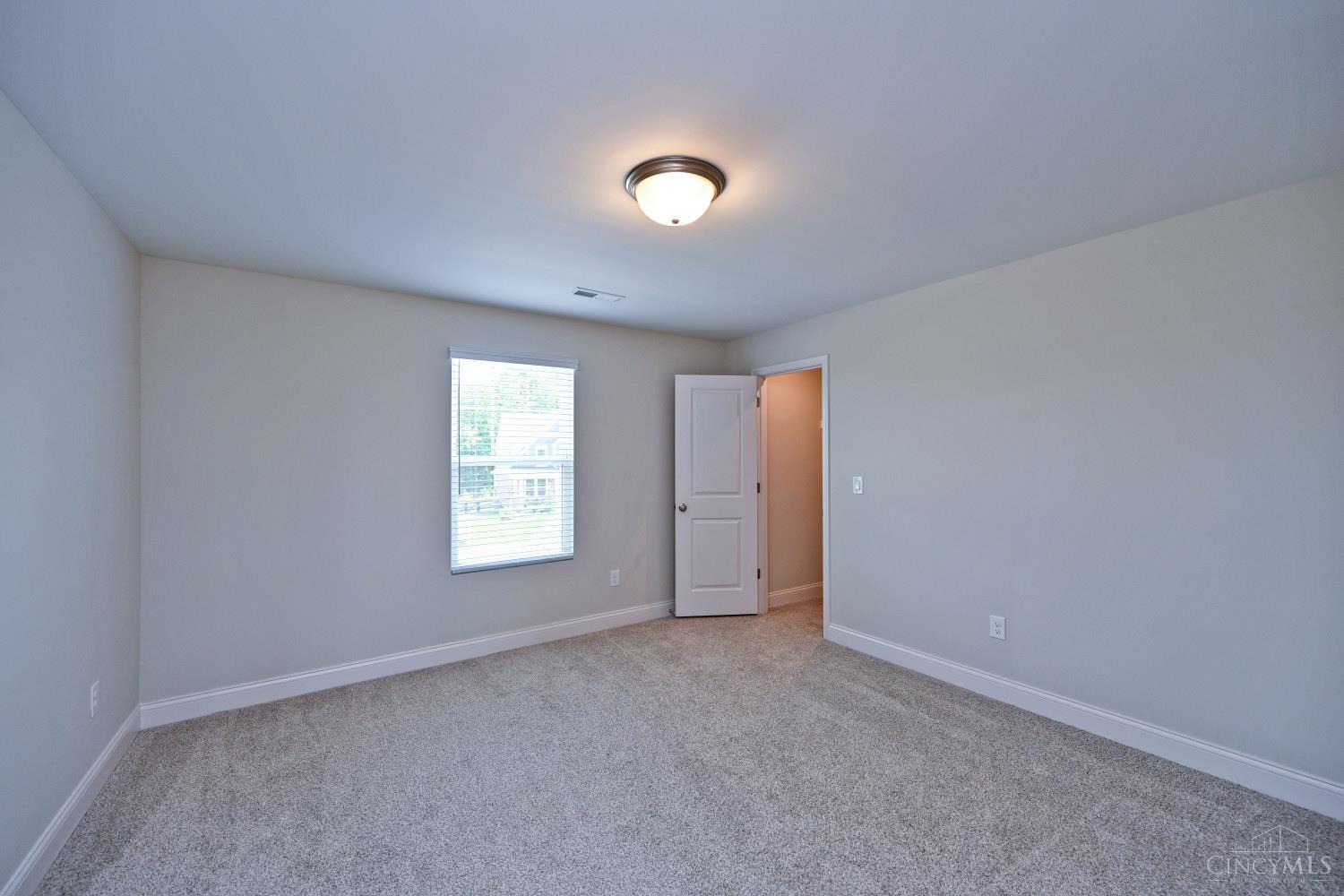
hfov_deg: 104.3
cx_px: 672
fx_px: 523
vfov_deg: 81.2
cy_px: 448
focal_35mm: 14
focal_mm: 14
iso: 200
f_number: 4.5
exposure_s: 1/80
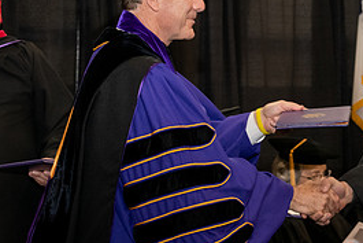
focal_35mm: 153
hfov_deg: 13.3
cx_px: 351
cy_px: 62
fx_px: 1544
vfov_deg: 9.0
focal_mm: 70
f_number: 5.6
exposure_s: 1/200
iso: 2500
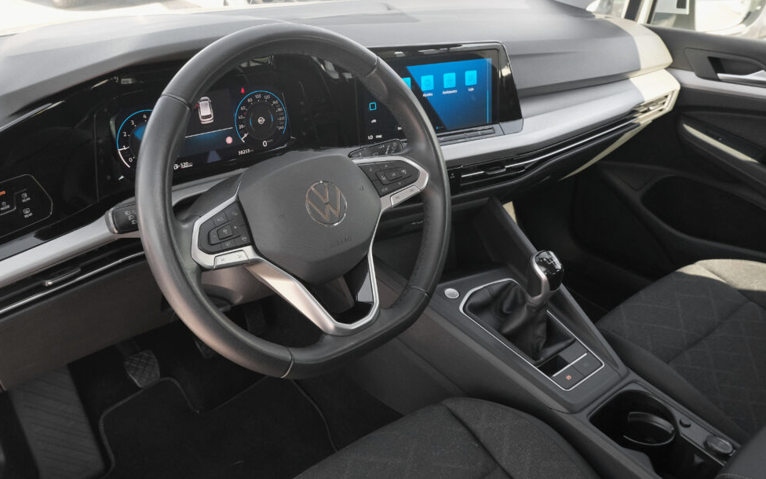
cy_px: 259
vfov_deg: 40.6
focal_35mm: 31
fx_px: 647
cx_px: 399
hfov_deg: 61.2
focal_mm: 19.2
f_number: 9
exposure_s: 1/160
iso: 2000
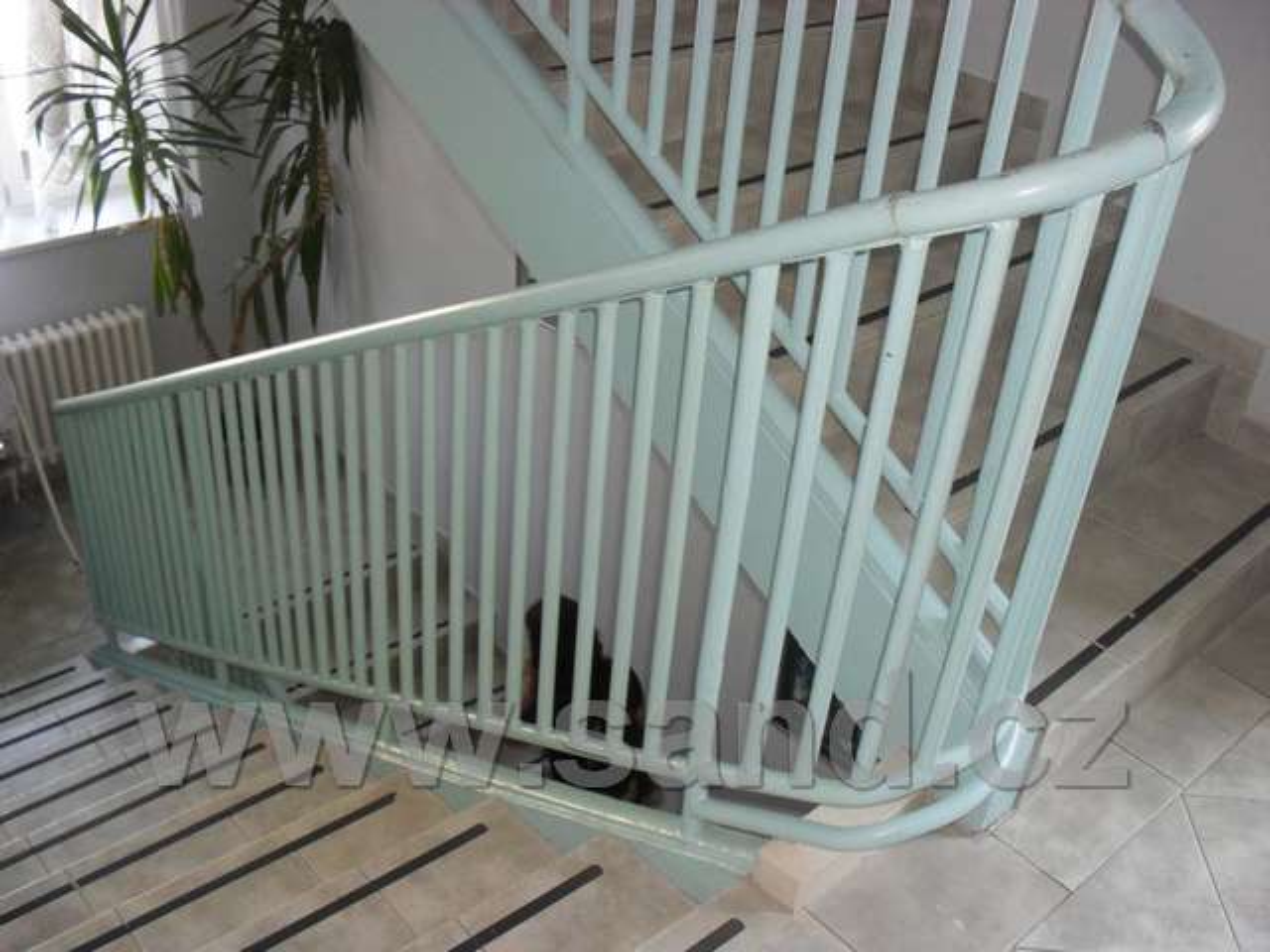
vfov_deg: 40.7
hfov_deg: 52.6
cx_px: 635
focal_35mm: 35
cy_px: 476
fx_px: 1284
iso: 200
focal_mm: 6.3
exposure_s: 1/45
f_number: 3.2
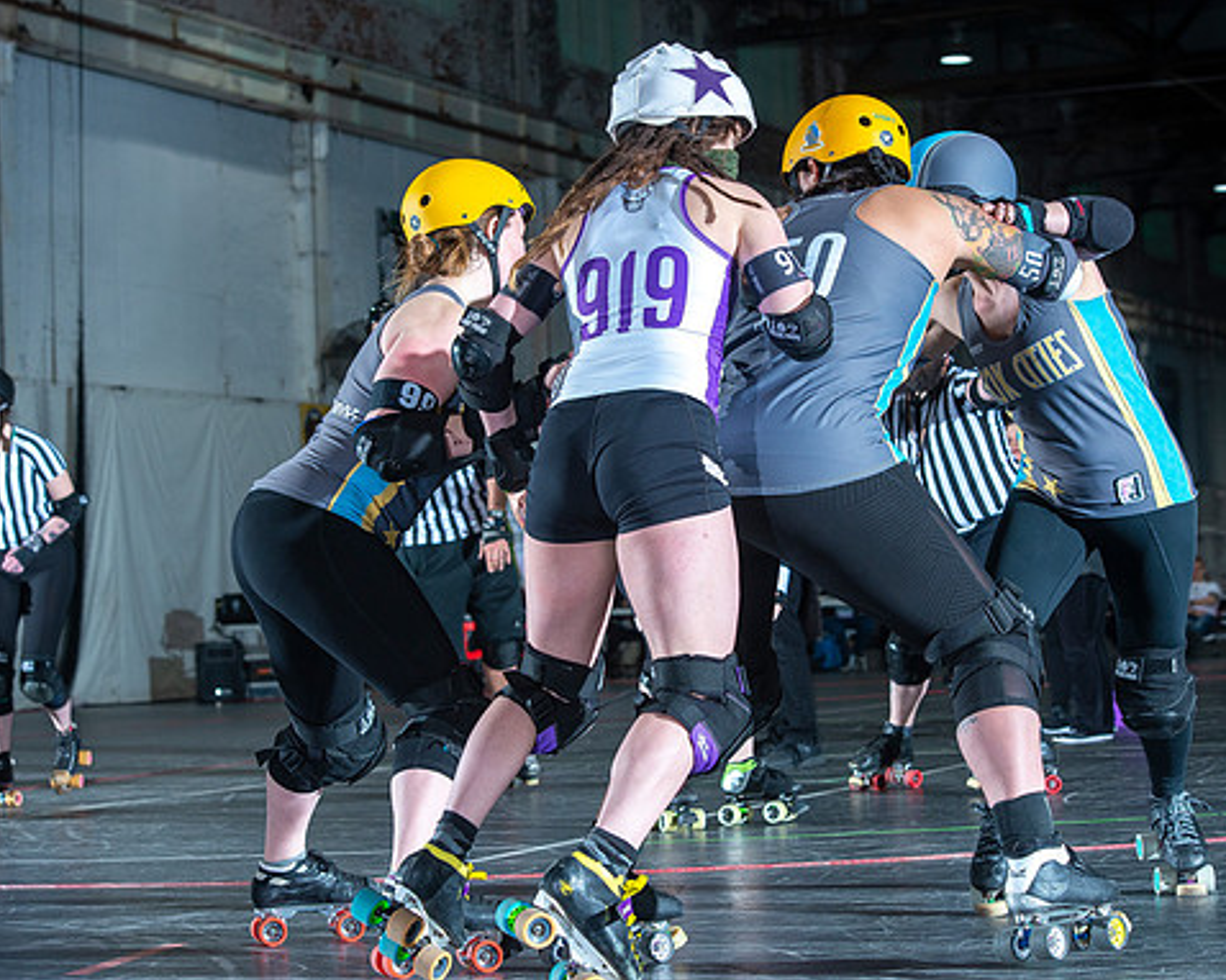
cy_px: 494
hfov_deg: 19.6
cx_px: 659
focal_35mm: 98
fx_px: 3554
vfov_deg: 15.7
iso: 800
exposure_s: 1/160
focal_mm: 86
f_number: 7.1
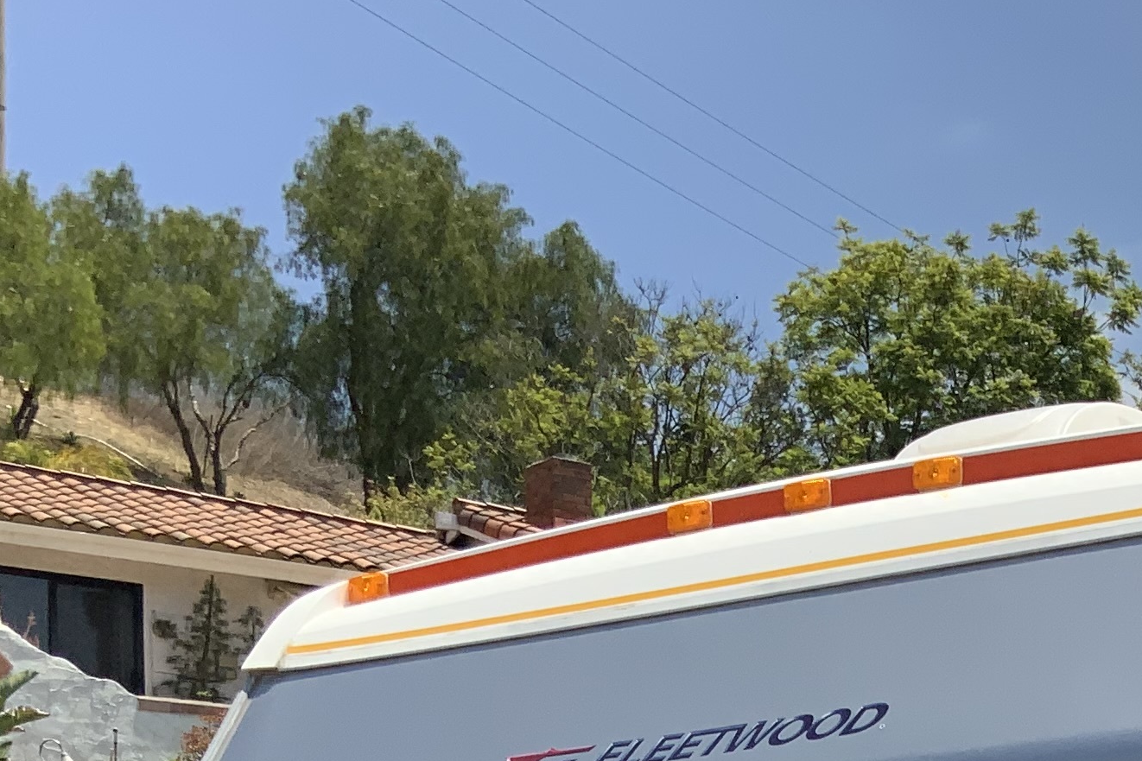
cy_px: 1220
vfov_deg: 13.8
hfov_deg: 21.3
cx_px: 1160
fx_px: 2918
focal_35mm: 92
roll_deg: -0.7
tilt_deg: -1.1
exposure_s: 1/2427
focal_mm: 3
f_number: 1.8
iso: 16
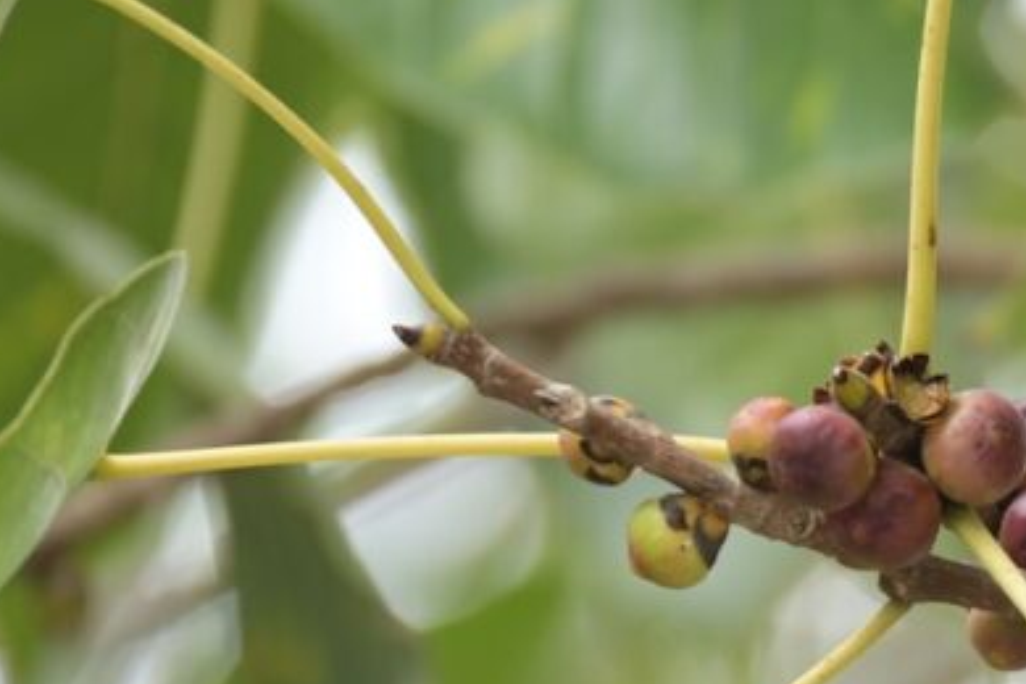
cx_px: 1118
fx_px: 20205
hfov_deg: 2.9
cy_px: 474
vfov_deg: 1.9
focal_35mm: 709
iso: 400
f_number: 5.6
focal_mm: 180
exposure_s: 1/160
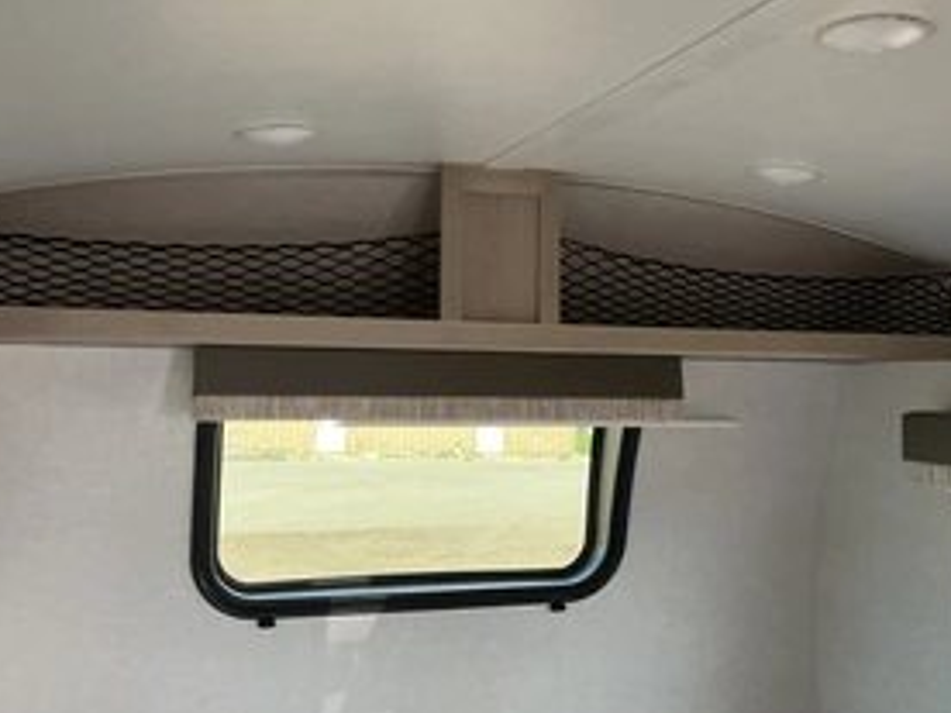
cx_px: 524
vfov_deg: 34.2
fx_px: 1154
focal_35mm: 42
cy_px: 289
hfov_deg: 44.7
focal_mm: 3
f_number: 1.8
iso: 80
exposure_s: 1/60
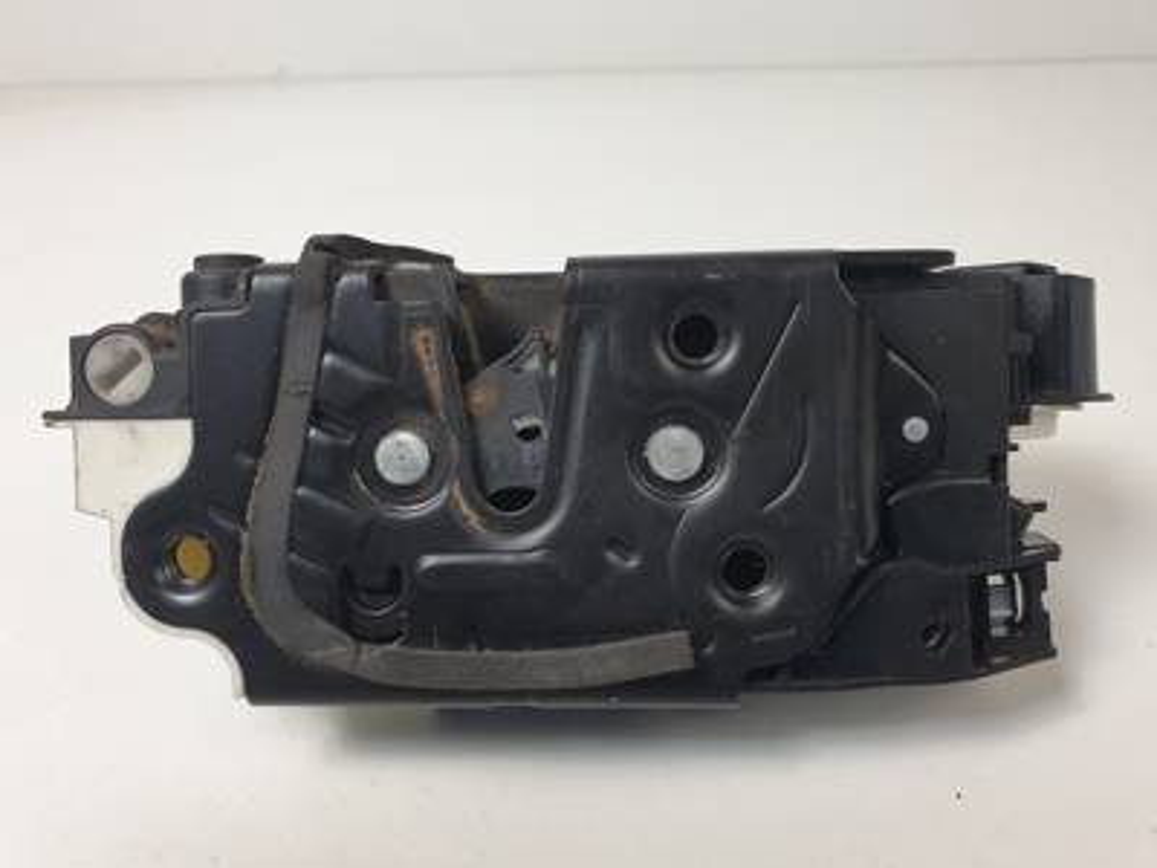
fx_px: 869
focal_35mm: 26
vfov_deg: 53.1
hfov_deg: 67.3
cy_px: 434
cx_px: 578
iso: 50
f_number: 2.4
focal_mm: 4.3
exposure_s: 1/115
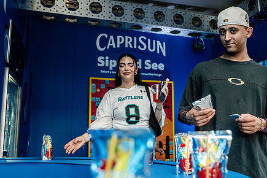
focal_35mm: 36
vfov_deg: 36.9
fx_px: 267
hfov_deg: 52.4
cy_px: 93
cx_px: 171
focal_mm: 27
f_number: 4
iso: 800
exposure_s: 1/200
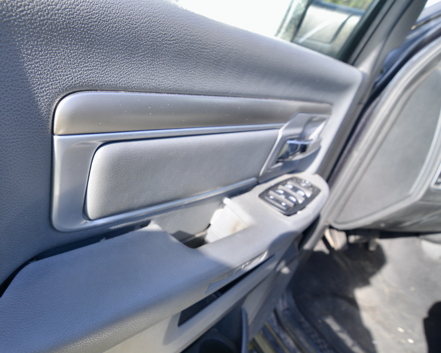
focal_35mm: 24
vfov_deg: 58.6
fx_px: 310
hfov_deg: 68.7
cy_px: 221
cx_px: 144
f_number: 5.6
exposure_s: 1/125
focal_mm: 11
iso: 200
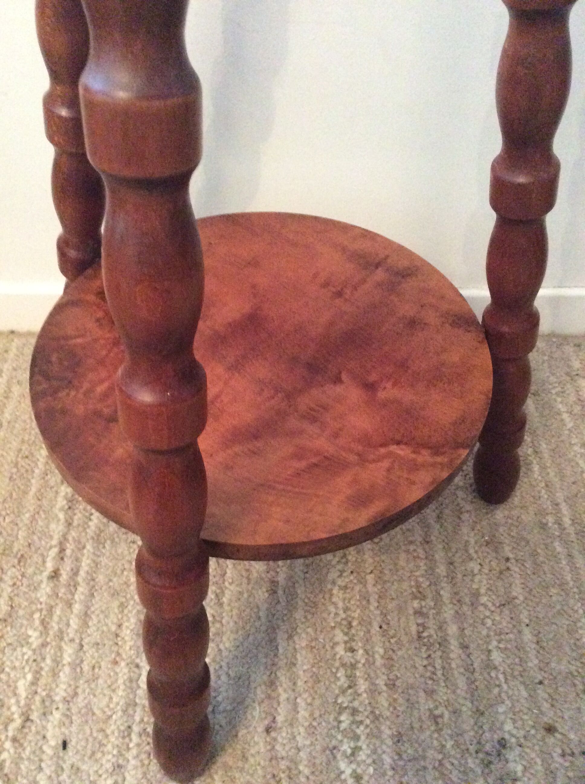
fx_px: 723
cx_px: 292
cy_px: 392
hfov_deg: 44.1
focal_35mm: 32
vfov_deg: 56.9
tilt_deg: -48.6
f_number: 2.4
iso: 500
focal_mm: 3.3
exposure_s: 1/17
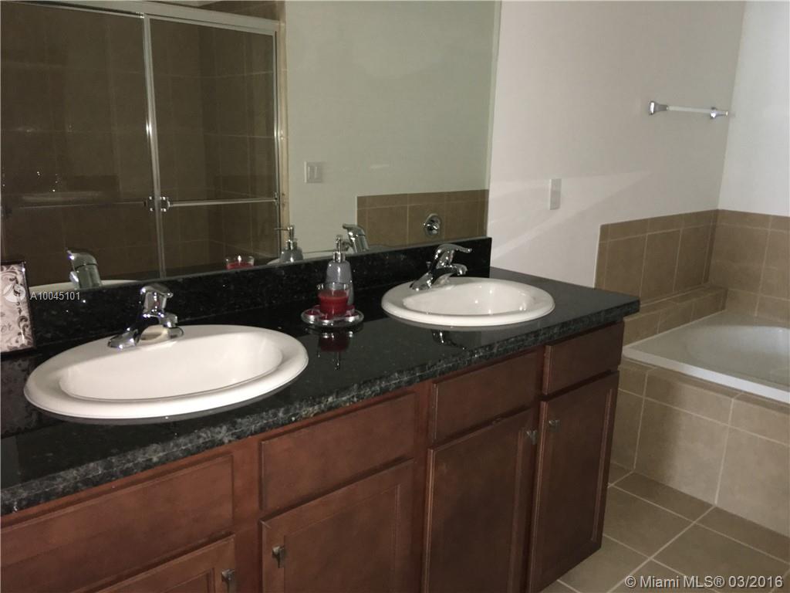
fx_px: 662
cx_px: 395
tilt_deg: -12.9
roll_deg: -1.4
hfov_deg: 61.7
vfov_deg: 48.2
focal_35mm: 29
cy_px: 296
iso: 200
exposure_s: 1/16
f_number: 2.2
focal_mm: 4.15
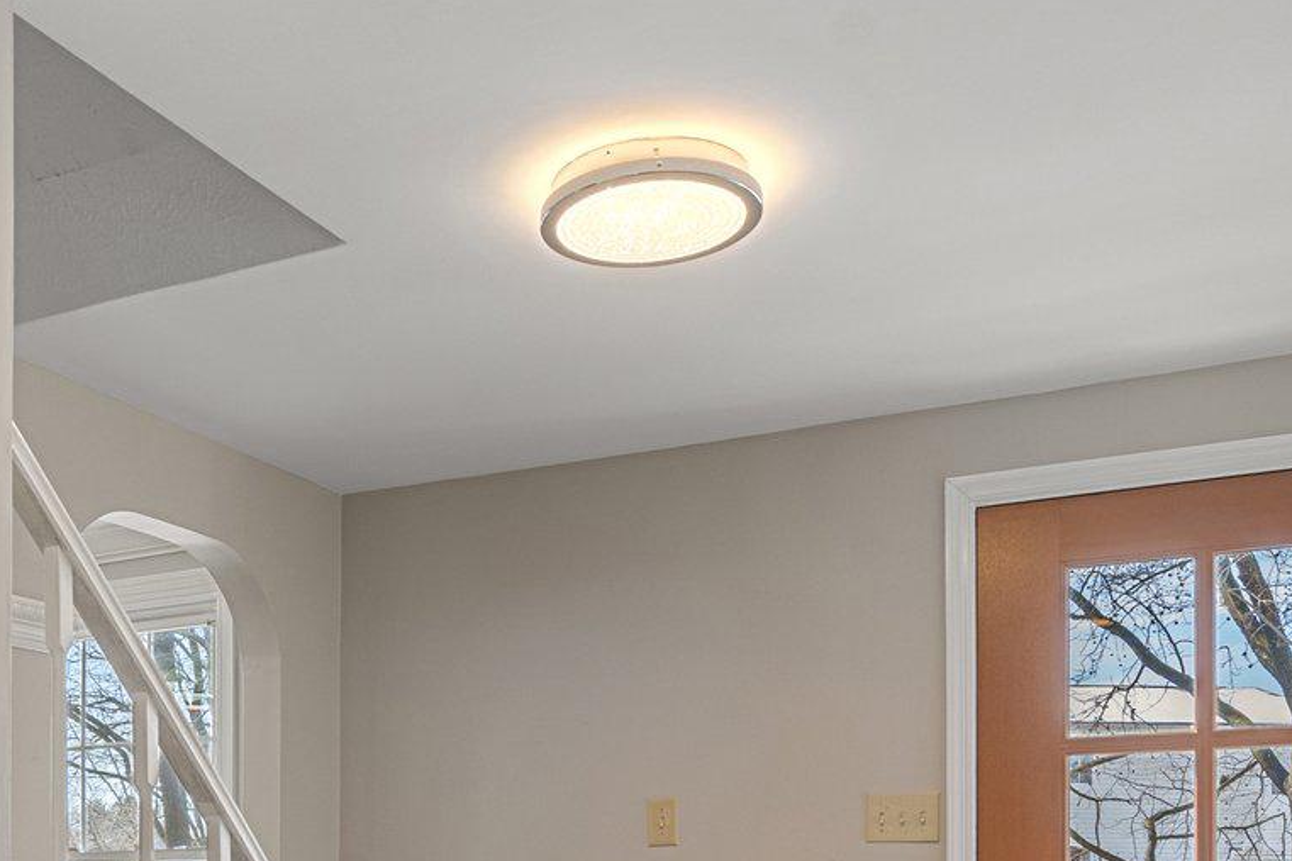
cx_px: 385
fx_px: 1543
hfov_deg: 44.5
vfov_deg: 28.9
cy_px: 894
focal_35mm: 43
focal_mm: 16
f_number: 8
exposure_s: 1/20
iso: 500
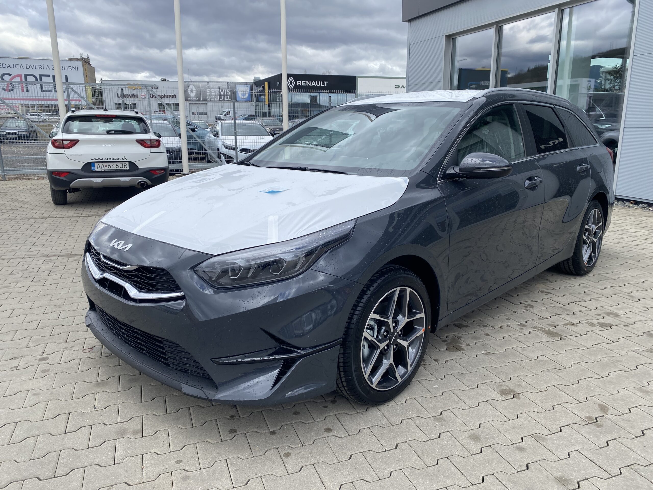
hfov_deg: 67.3
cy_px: 245
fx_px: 490
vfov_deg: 53.1
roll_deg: +0.9
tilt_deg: -14.8
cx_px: 326
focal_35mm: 26
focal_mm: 4.25
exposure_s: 1/965
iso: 32
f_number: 1.8
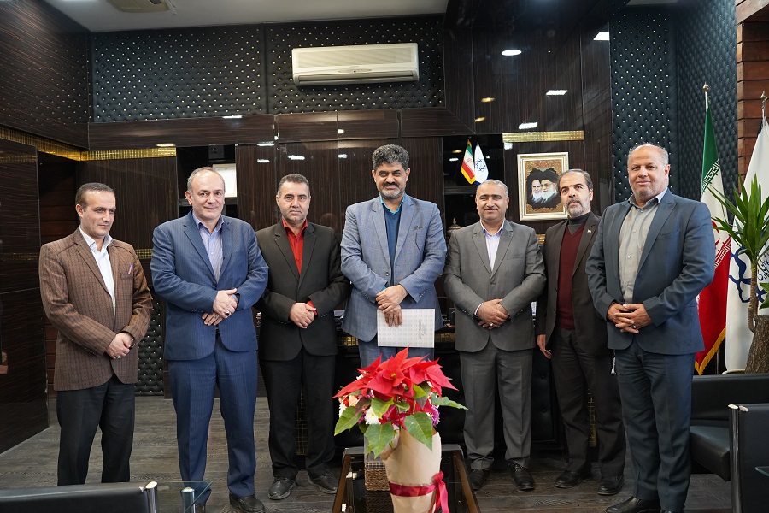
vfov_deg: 38.1
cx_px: 384
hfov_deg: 54.7
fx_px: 743
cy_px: 256
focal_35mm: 35
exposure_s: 1/160
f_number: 4
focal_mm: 34.8
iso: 2500
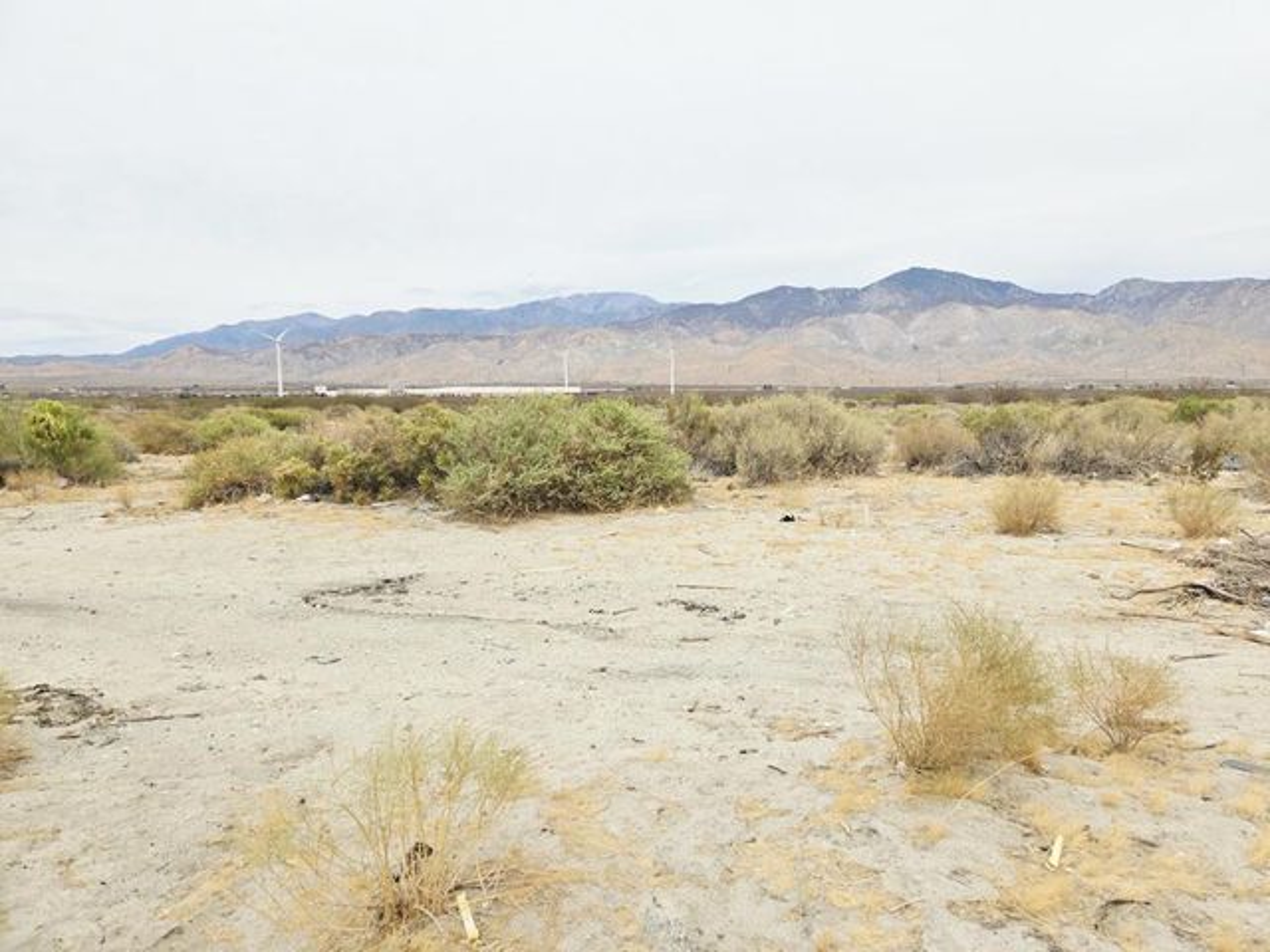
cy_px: 476
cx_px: 635
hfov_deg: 73.9
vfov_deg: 58.9
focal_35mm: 23
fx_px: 844
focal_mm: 5.4
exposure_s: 1/1650
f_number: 1.8
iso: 25
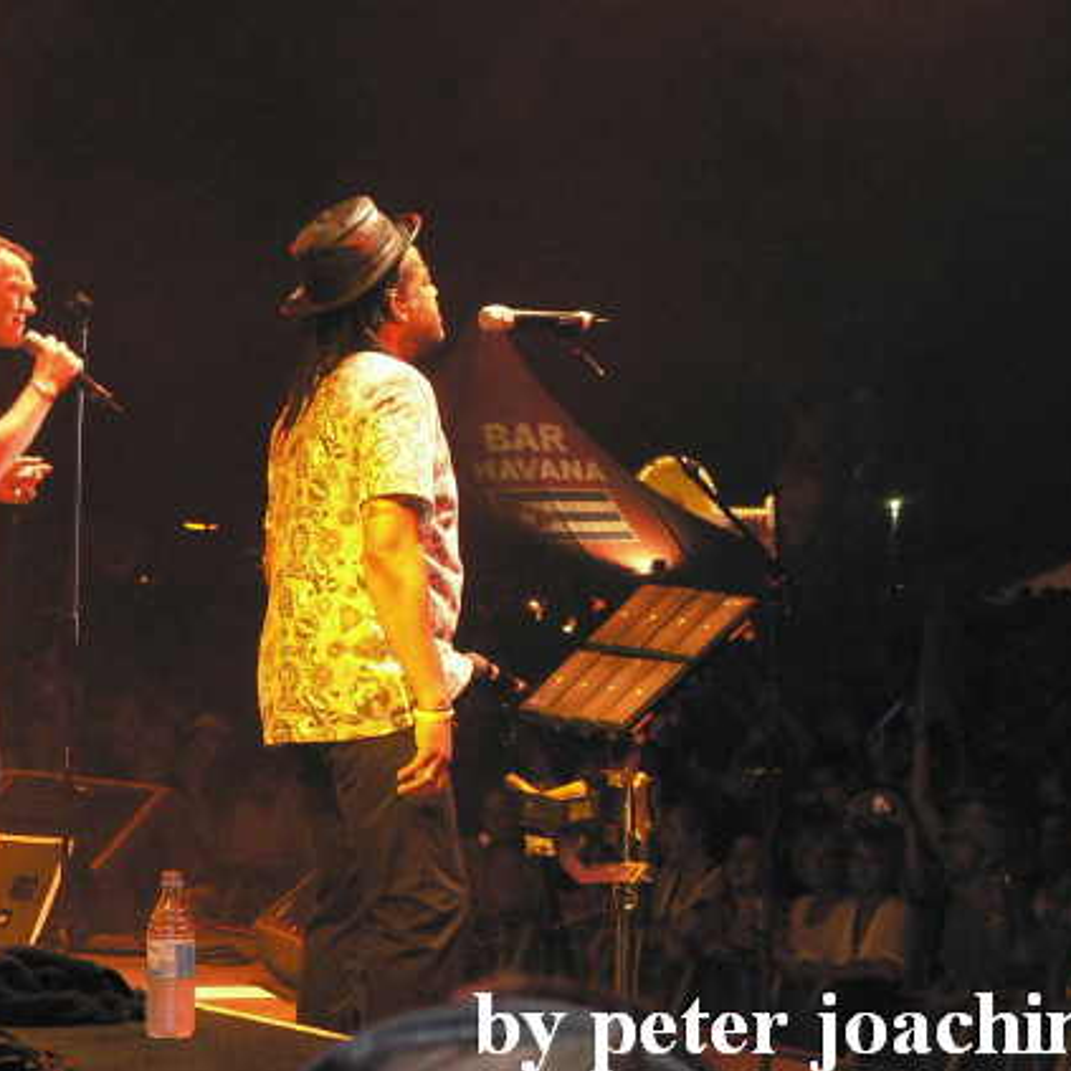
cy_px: 536
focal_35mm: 134
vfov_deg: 13.0
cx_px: 447
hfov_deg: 13.0
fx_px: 4691
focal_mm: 19.5
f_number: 3.2
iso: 300
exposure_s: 1/60
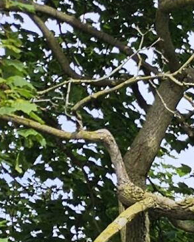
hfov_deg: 7.0
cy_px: 548
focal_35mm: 182
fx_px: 1306
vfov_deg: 9.6
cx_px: 696
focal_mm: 5.4
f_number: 1.8
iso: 25
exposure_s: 1/947
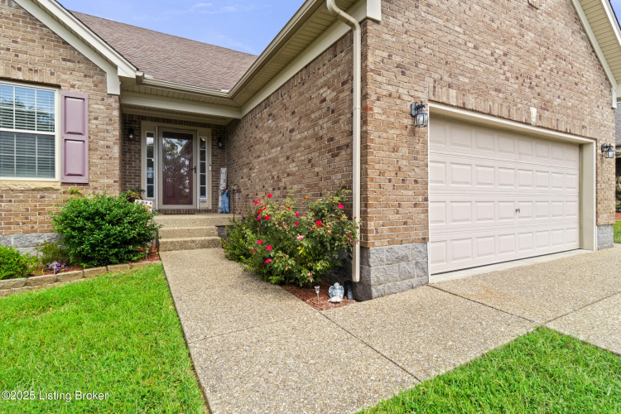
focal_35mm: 16
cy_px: 207
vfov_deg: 72.1
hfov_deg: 95.0
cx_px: 310
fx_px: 285
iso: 400
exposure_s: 1/125
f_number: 8
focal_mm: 11
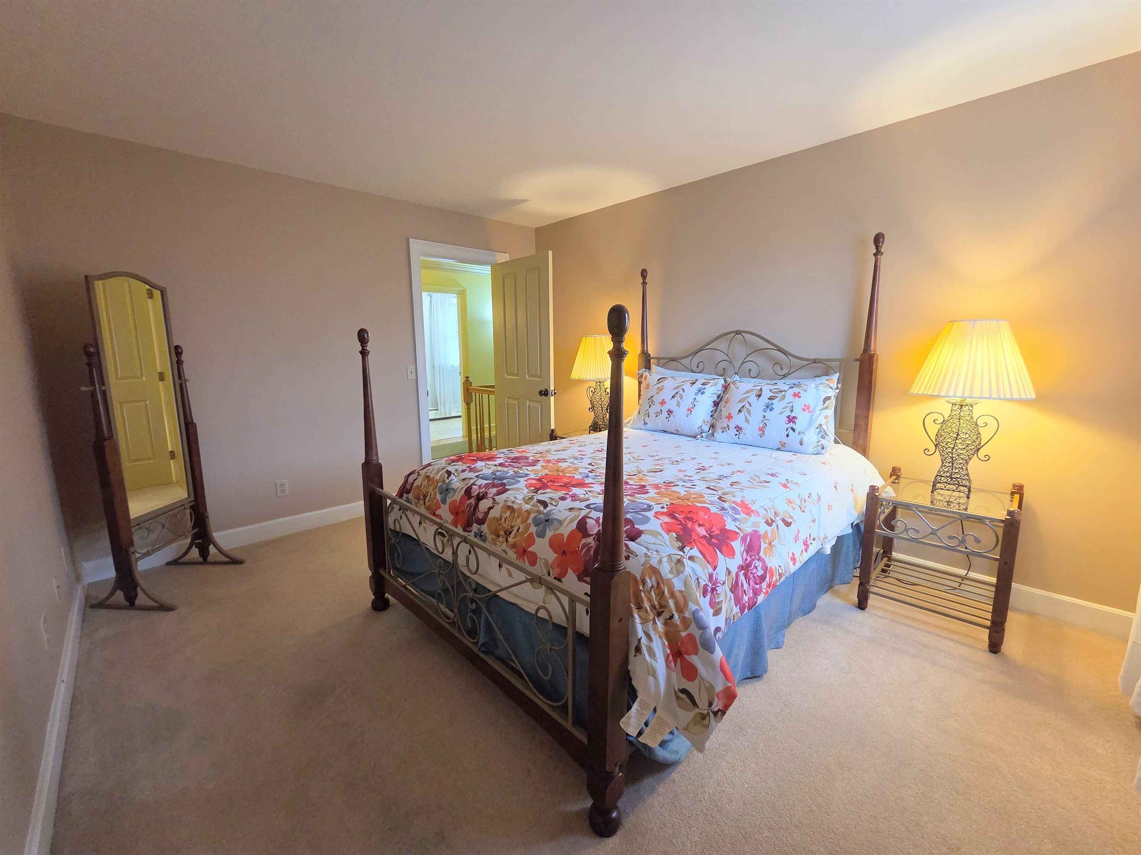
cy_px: 428
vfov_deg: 89.9
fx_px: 429
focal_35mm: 13
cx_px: 570
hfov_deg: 106.2
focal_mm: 2.2
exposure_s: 1/60
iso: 400
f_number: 2.2
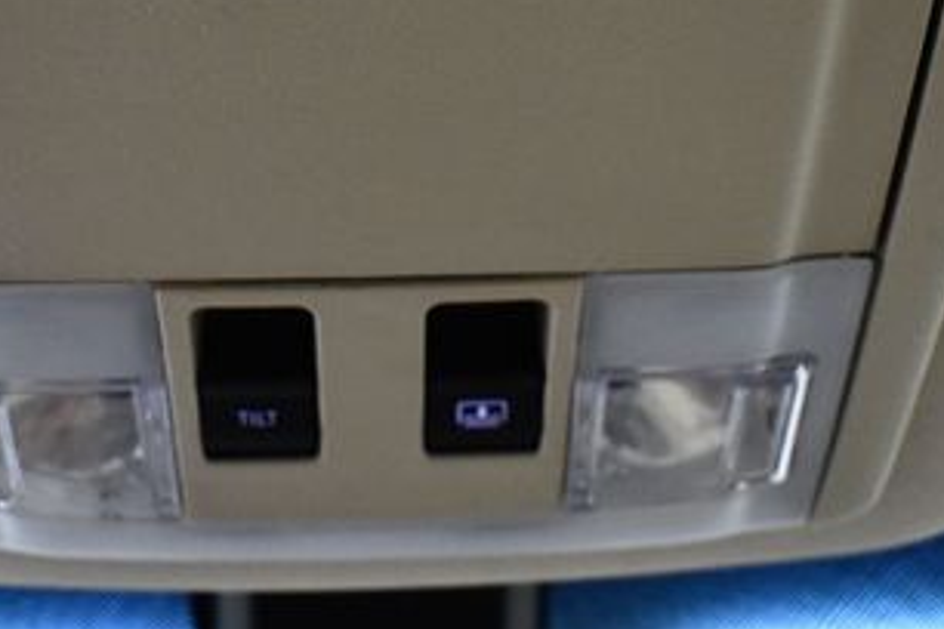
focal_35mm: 69
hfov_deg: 29.2
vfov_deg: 19.4
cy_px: 89
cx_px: 370
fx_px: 1809
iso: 3200
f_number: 3.8
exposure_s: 1/80
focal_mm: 22
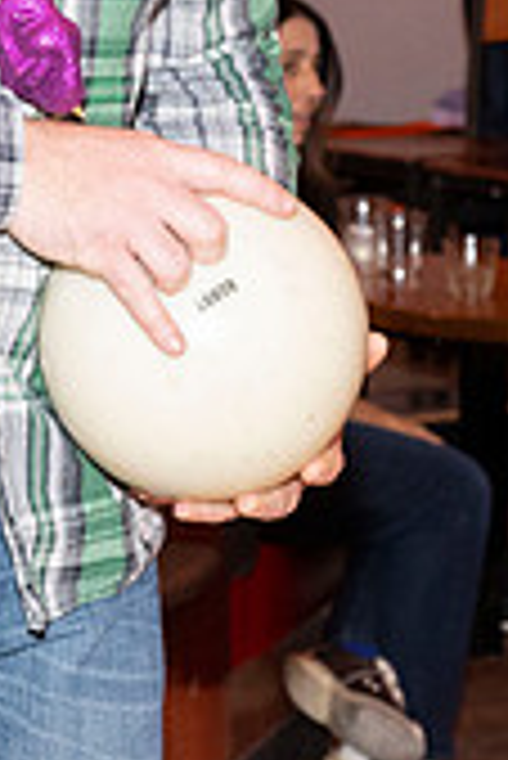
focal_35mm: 180
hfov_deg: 7.6
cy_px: 22
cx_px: -114
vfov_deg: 11.3
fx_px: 3802
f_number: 5.6
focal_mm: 45
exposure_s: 1/100
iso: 2000
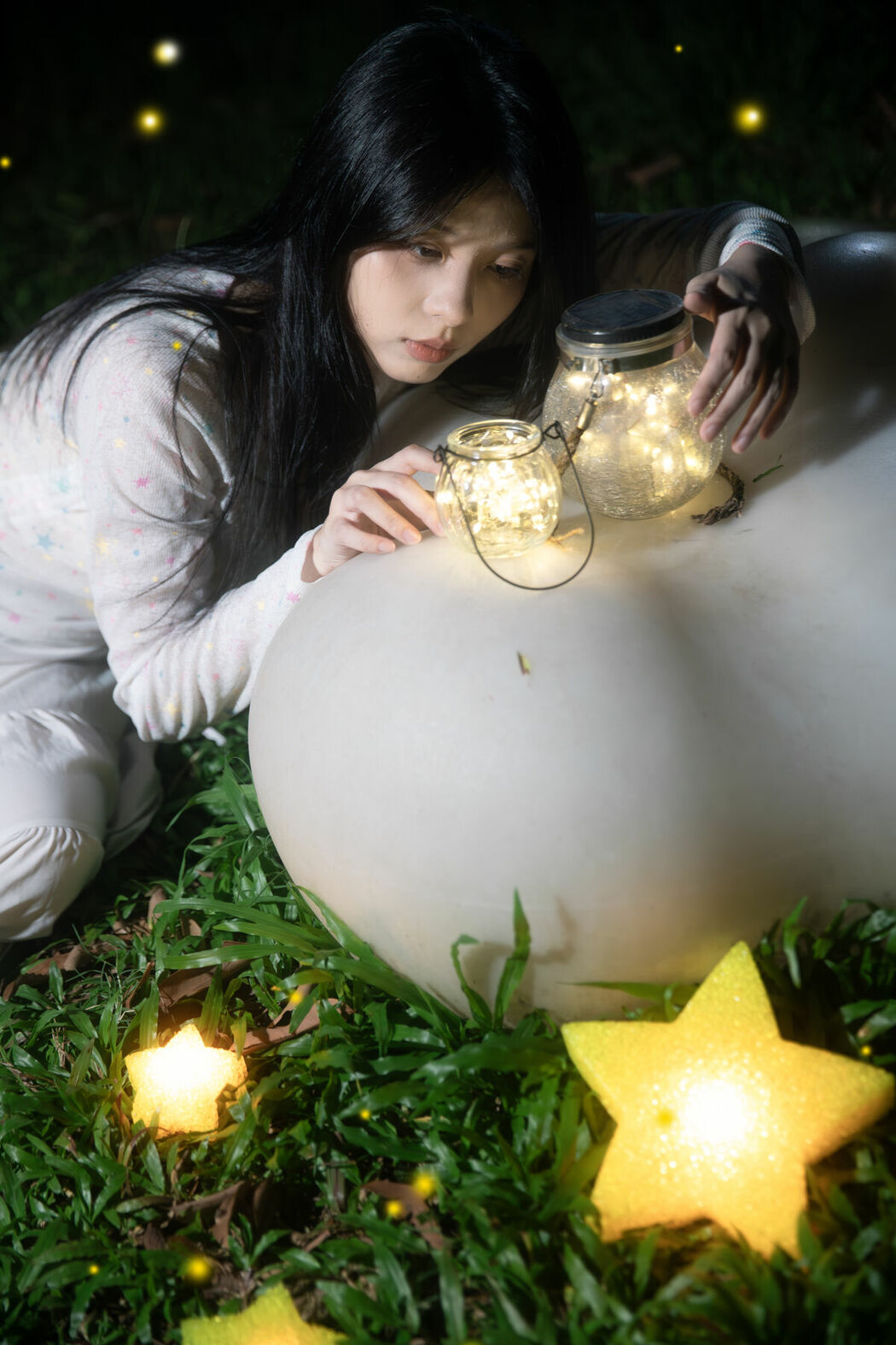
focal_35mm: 59
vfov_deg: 33.9
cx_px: 448
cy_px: 672
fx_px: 2202
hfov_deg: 23.0
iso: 1600
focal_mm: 59
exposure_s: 1/125
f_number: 2.8
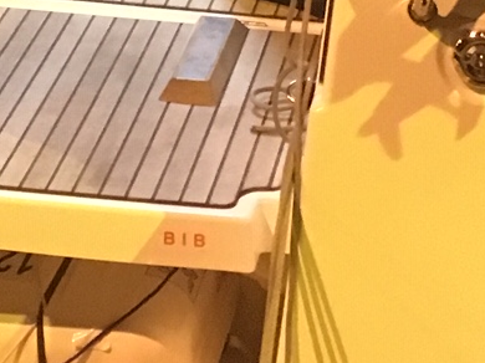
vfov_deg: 9.4
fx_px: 2100
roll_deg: +0.5
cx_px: -48
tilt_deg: -11.5
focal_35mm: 150
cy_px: -322
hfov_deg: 12.9
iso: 640
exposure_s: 1/17
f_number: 2.2
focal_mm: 4.15
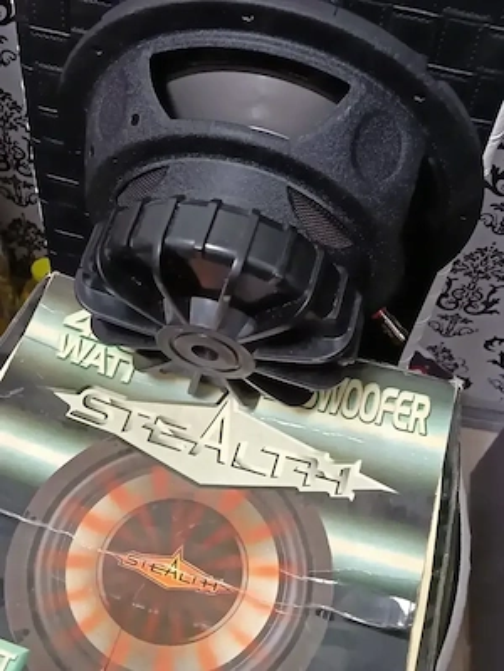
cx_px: 252
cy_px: 336
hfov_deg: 35.1
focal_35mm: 41
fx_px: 796
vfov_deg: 45.8
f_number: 1.75
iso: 3720
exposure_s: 1/25.1
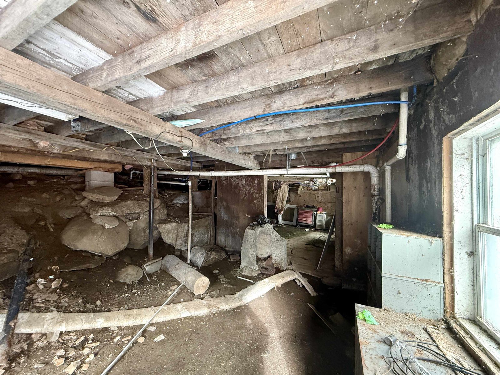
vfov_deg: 85.7
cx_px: 250
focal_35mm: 14
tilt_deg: +2.4
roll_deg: -0.6
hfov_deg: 102.1
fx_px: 202
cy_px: 188
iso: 400
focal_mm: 2.22
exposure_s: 1/60
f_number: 2.2
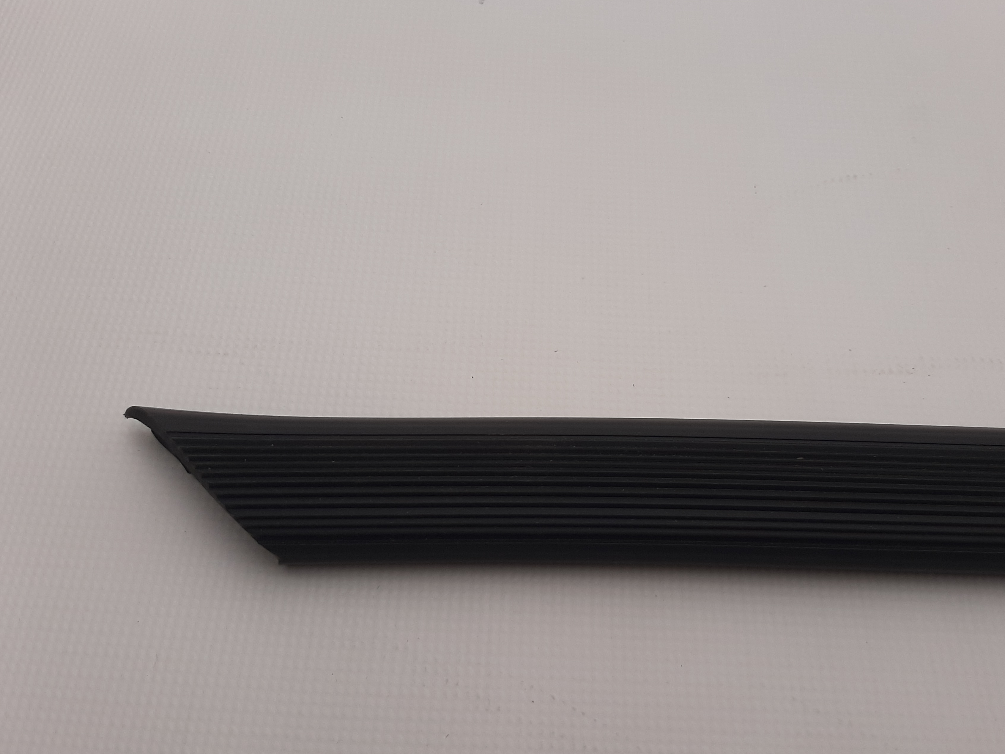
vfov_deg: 45.4
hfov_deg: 58.2
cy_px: 417
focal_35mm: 31
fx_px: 900
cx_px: 561
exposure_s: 1/3086
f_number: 1.7
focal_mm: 3.93
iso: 40
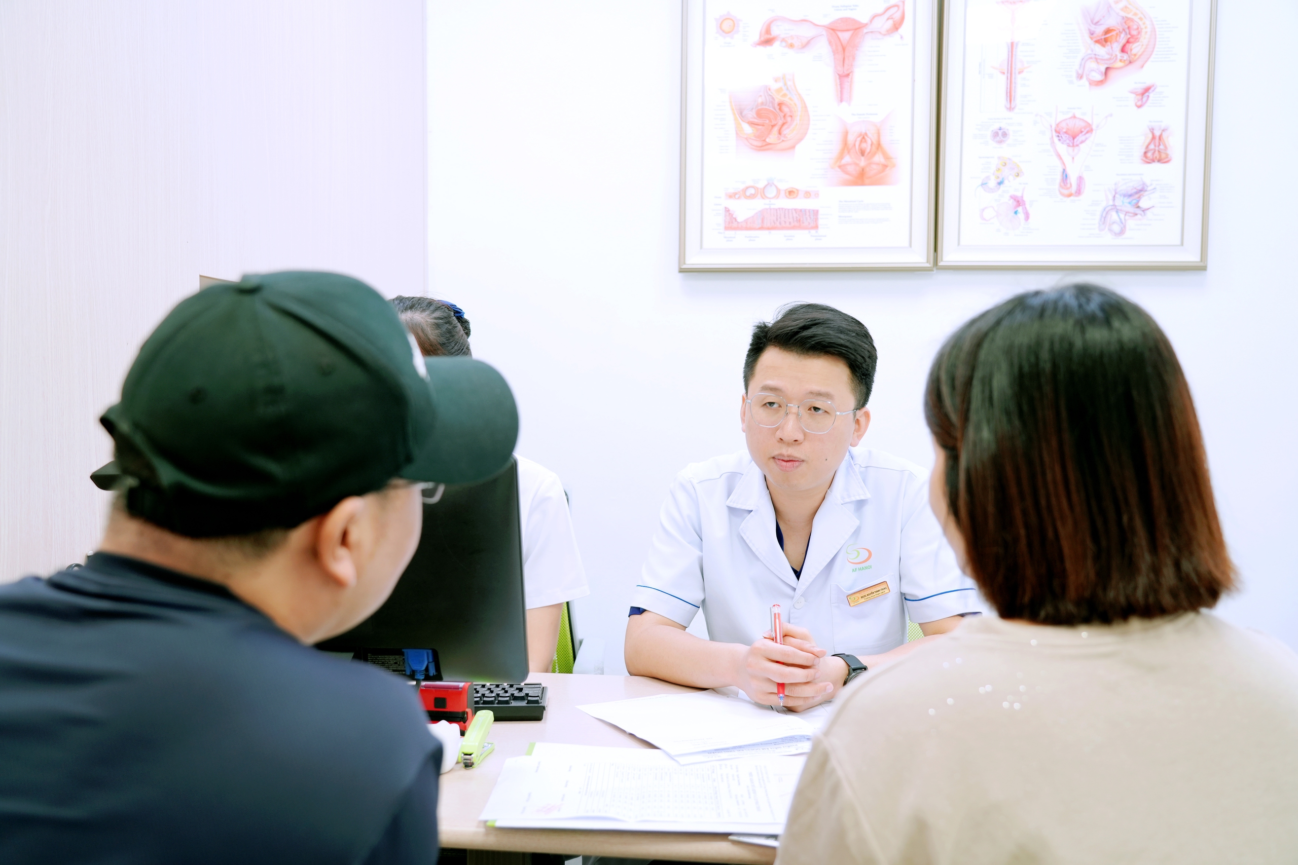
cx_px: 649
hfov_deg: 57.2
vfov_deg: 40.0
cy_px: 432
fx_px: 1190
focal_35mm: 33
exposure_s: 1/40
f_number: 4
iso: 320
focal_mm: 33
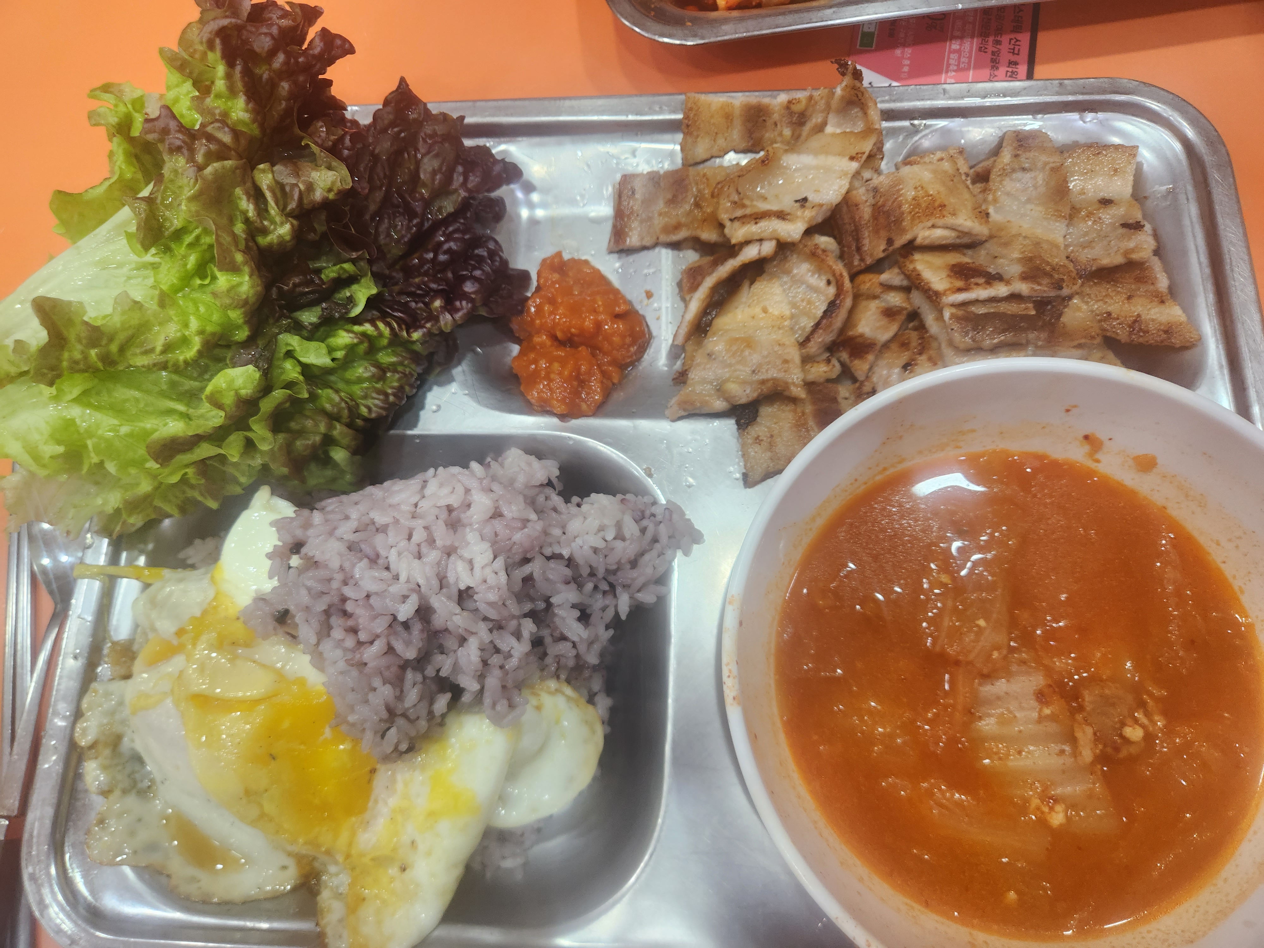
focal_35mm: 23
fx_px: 840
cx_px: 632
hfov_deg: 73.9
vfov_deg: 58.9
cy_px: 474
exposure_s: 1/120
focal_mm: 5.4
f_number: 1.8
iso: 160
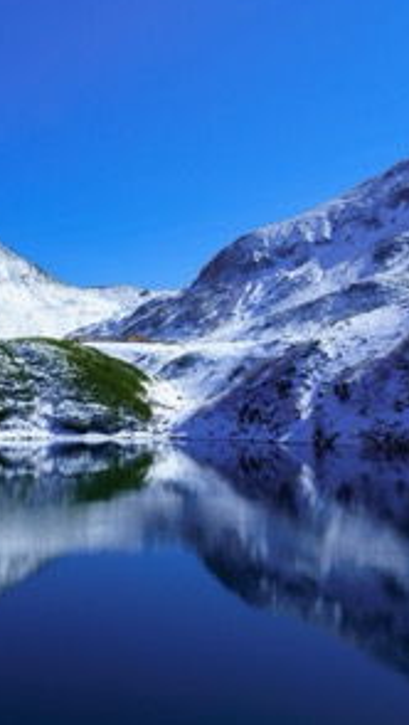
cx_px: 39
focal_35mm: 41
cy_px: 360
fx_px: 788
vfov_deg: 49.4
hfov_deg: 28.0
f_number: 11
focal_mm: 24
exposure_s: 1/200
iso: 100
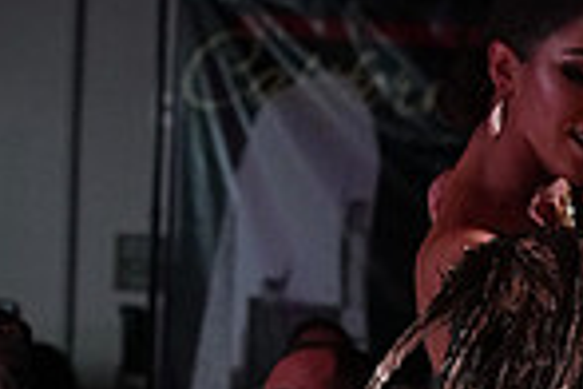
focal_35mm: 354
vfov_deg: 3.8
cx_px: 664
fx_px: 5732
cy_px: 754
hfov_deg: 5.8
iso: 5000
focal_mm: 90
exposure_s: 1/400
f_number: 5.6
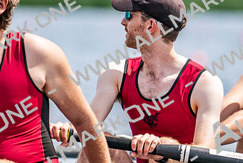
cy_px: 88
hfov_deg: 3.1
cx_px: 153
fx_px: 4472
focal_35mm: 662
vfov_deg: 2.1
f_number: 4.5
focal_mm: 400
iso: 320
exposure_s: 1/2500
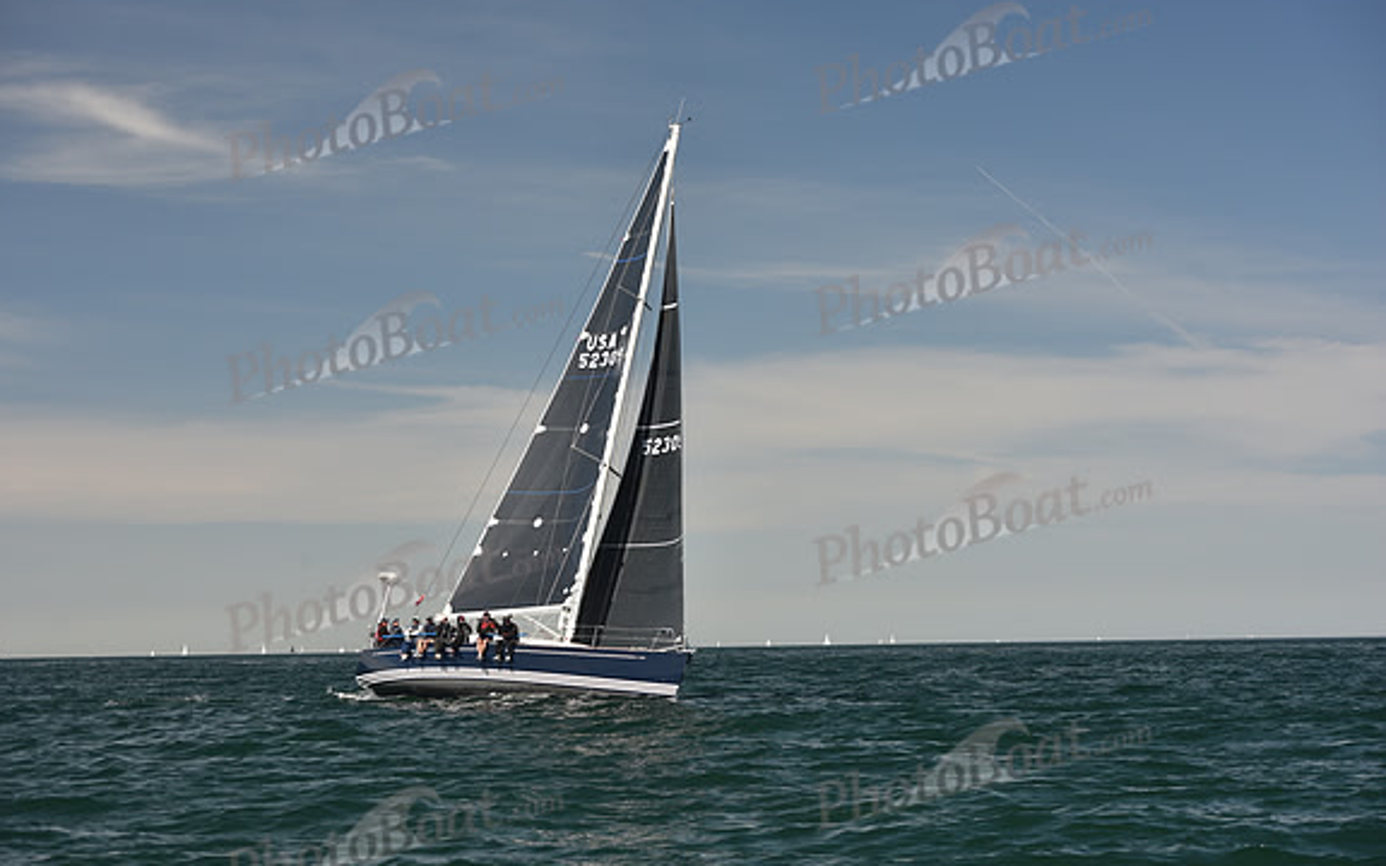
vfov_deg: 16.3
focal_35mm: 80
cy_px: 432
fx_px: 3022
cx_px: 691
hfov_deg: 25.8
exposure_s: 1/640
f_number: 5.6
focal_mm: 78
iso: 250
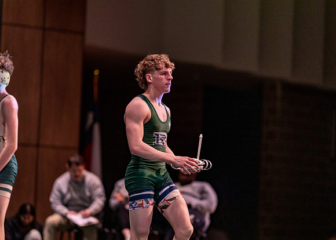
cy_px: 120
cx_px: 168
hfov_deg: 14.2
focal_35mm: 141
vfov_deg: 10.2
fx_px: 1350
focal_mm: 135
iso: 2000
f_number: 1.8
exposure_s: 1/800
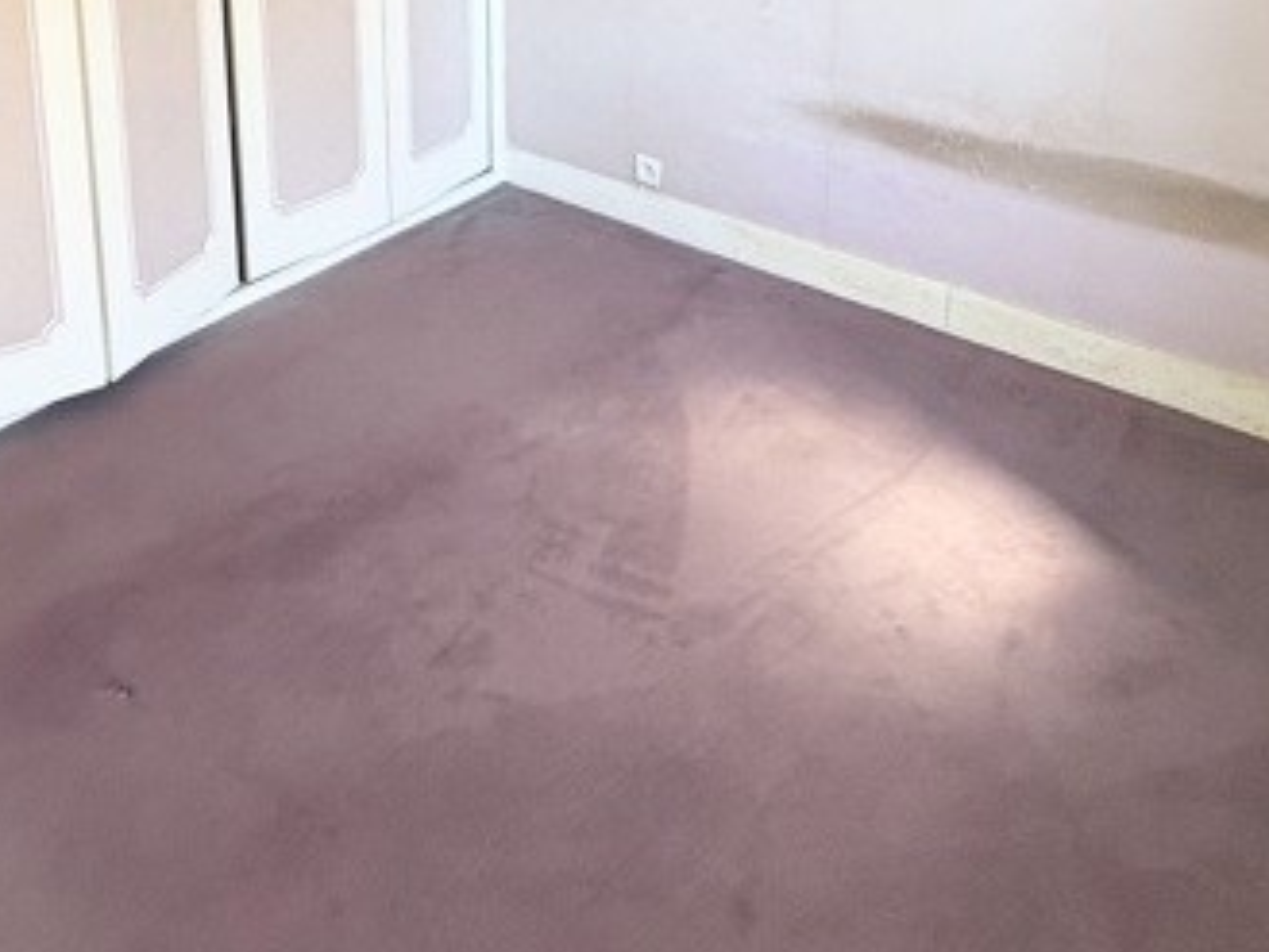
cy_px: -81
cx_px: 351
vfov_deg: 35.9
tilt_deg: -11.3
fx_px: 1247
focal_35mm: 34
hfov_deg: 52.1
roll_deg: +2.1
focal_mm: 2.22
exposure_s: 1/100
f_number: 2.2
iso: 200
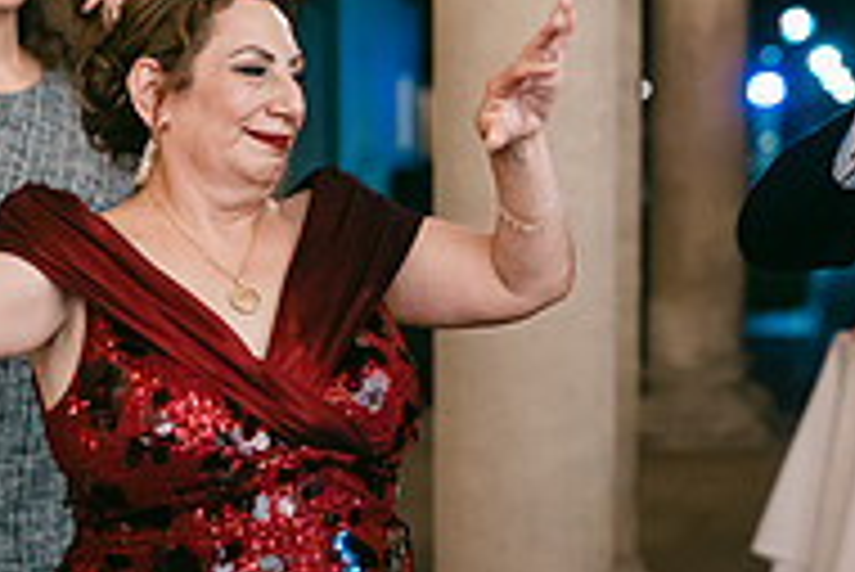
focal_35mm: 107
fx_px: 2543
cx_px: 315
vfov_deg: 12.8
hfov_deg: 19.0
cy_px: 376
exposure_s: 1/125
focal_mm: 35
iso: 1600
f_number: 1.6
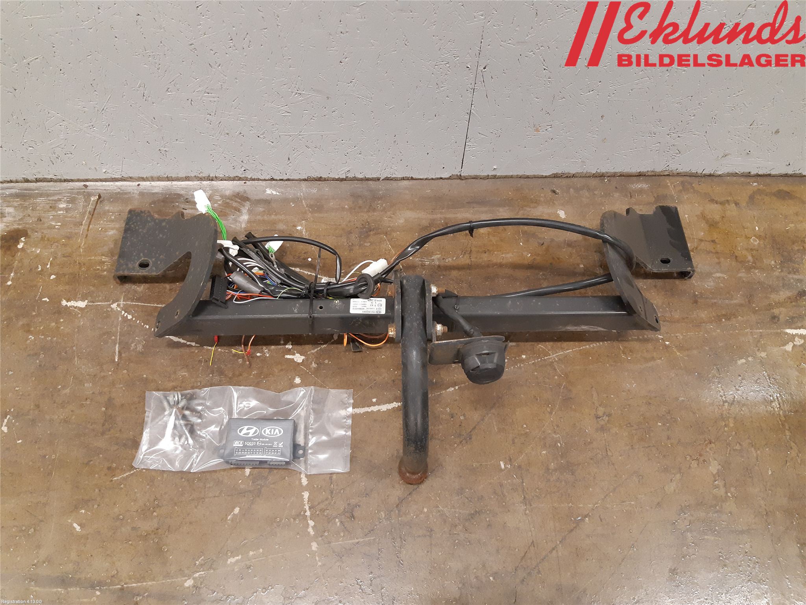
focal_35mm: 26
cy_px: 302
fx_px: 605
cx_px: 403
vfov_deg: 53.1
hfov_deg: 67.3
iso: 250
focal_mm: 3.93
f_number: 1.7
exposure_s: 1/50
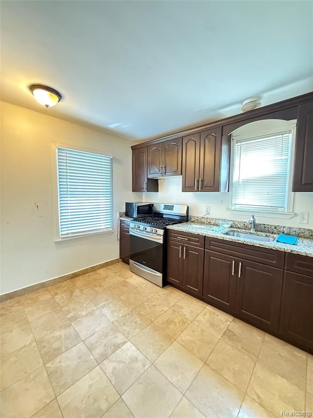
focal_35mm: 14
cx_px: 156
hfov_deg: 85.7
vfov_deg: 102.1
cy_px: 209
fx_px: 169
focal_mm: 2.22
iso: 1250
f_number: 2.2
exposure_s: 1/40
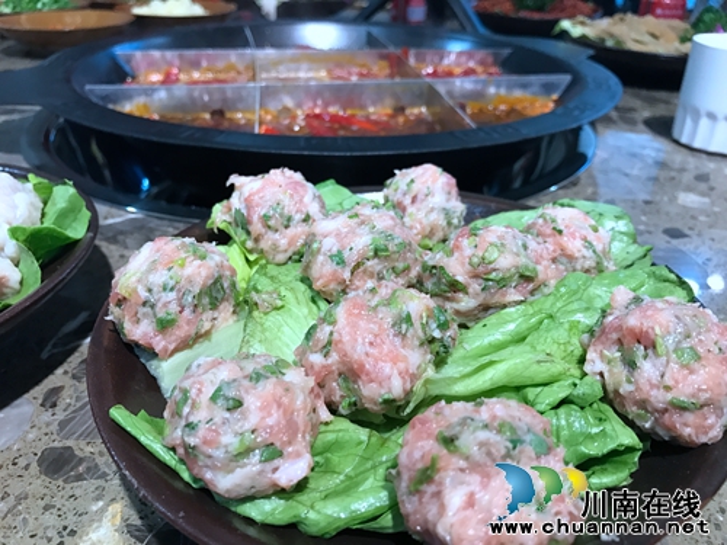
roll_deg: -1.3
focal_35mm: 28
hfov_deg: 63.4
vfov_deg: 49.7
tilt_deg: -27.5
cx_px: 364
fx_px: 588
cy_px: 272
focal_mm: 3.99
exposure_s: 1/25
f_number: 1.8
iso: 32
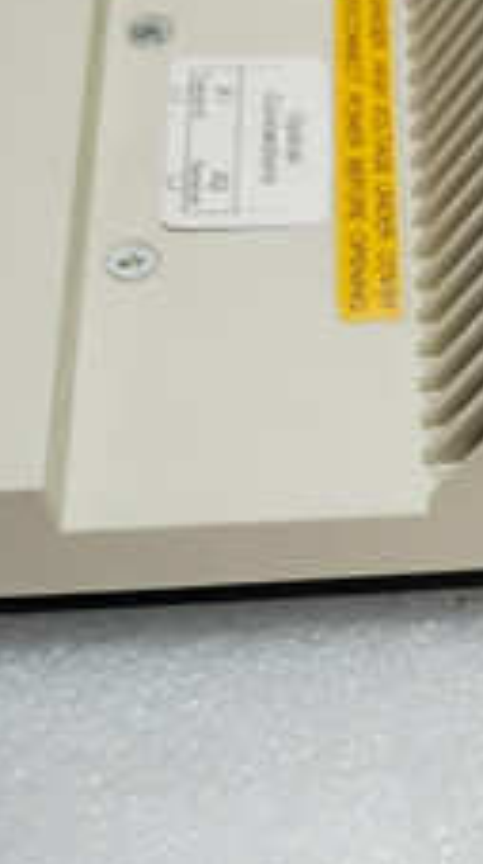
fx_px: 1715
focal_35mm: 75
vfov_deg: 28.3
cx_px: 852
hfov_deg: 14.3
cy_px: 464
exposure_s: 1/50
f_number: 1.8
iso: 252
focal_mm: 4.75
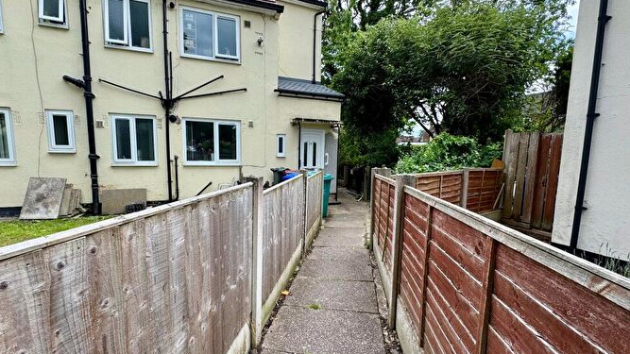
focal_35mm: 16
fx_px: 267
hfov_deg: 99.3
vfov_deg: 67.1
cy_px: 181
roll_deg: -0.6
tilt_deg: -6.1
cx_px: 304
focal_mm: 2.22
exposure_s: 1/388
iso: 40
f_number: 2.2
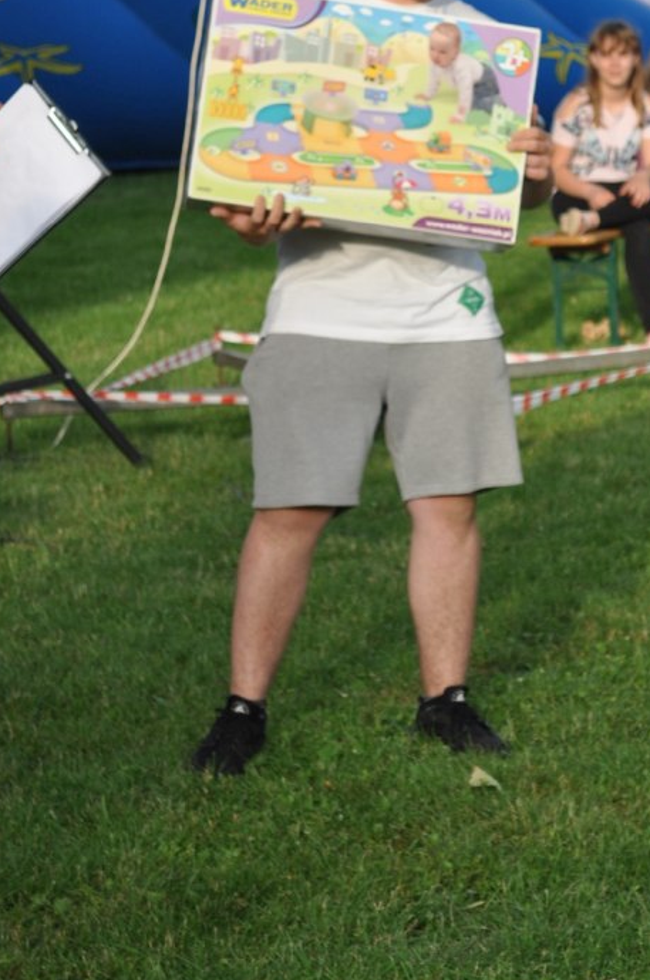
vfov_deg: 14.3
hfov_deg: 9.5
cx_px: 440
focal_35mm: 144
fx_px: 3910
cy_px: 436
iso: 220
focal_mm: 55
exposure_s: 1/125
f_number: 5.6
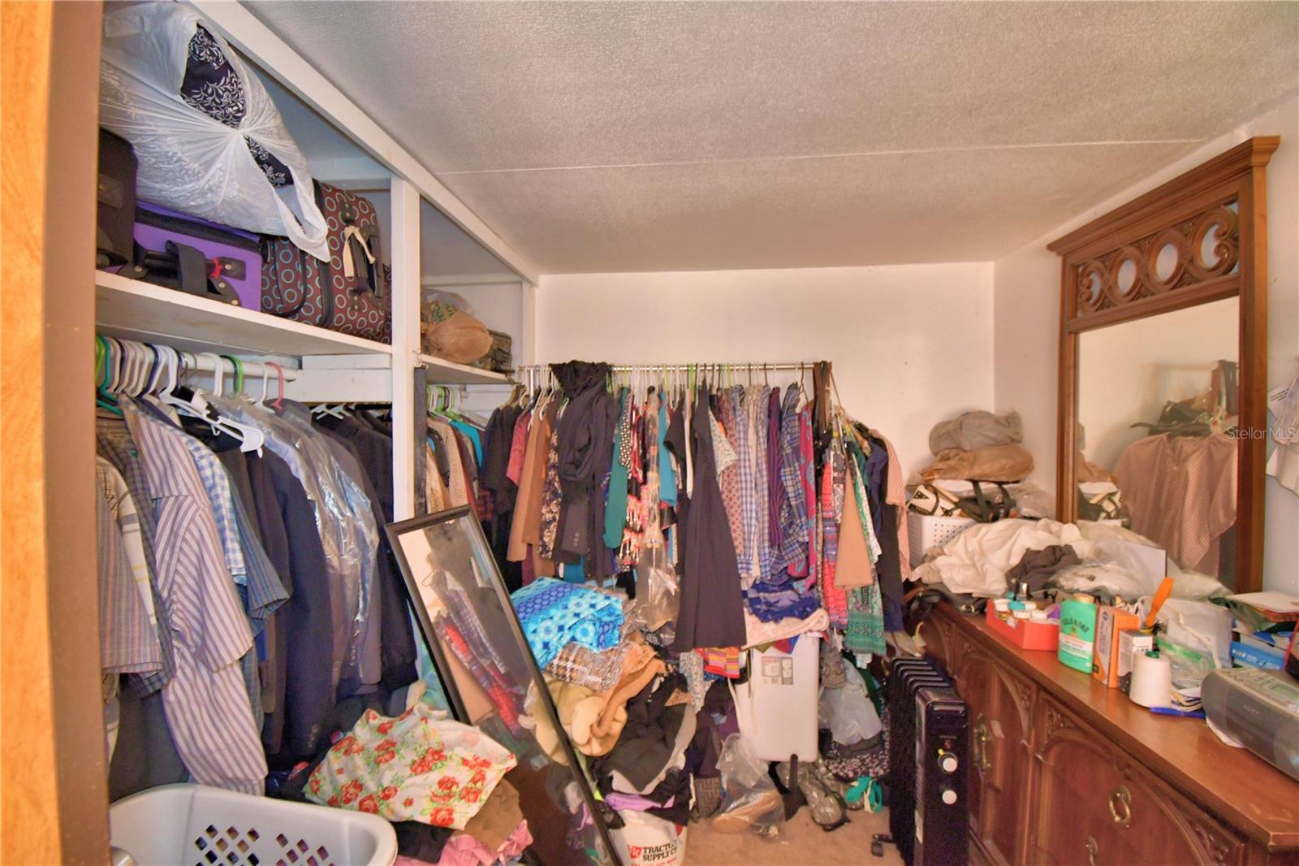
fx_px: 541
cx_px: 650
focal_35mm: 15
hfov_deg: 100.4
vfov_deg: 77.3
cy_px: 433
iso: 1000
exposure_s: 1/30
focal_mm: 10
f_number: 4.5
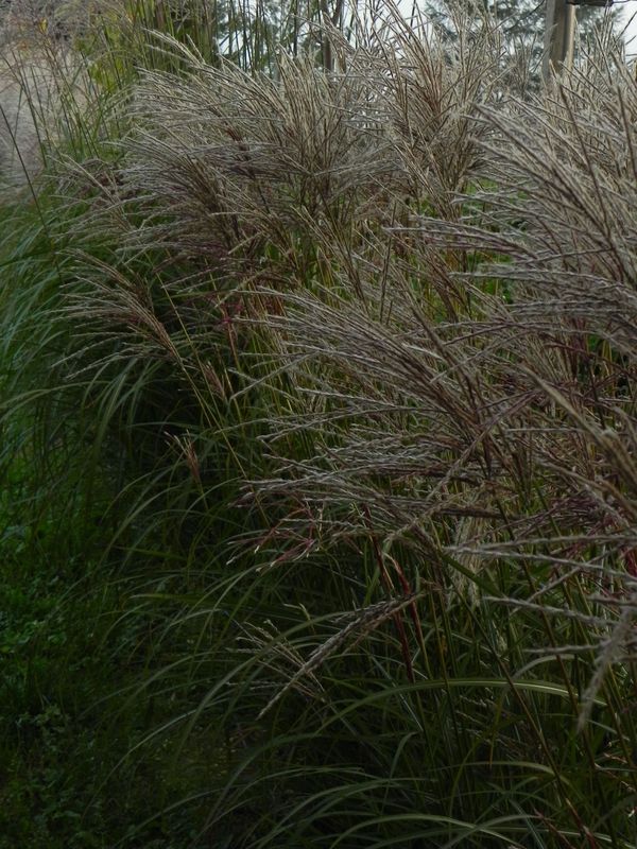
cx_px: 318
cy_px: 424
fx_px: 1619
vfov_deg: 29.4
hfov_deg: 22.3
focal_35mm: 66
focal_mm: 11.8
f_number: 4
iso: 160
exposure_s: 1/40
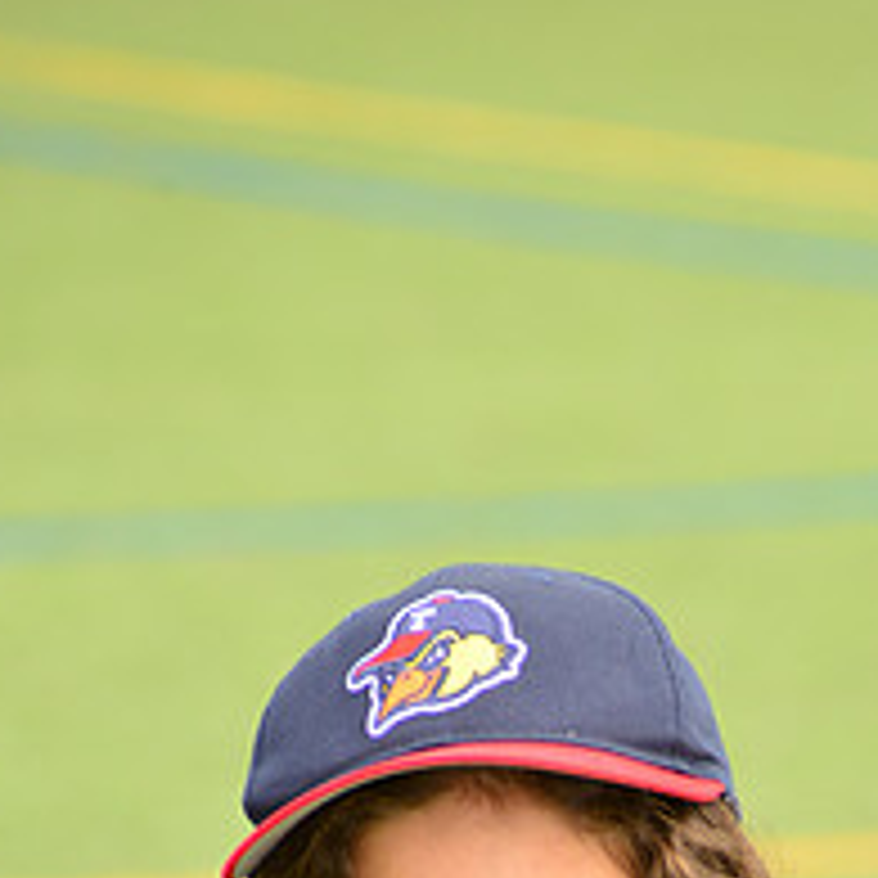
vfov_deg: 3.5
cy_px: 1292
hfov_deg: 3.5
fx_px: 14492
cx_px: 624
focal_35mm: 505
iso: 250
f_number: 8
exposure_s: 1/200
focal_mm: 200
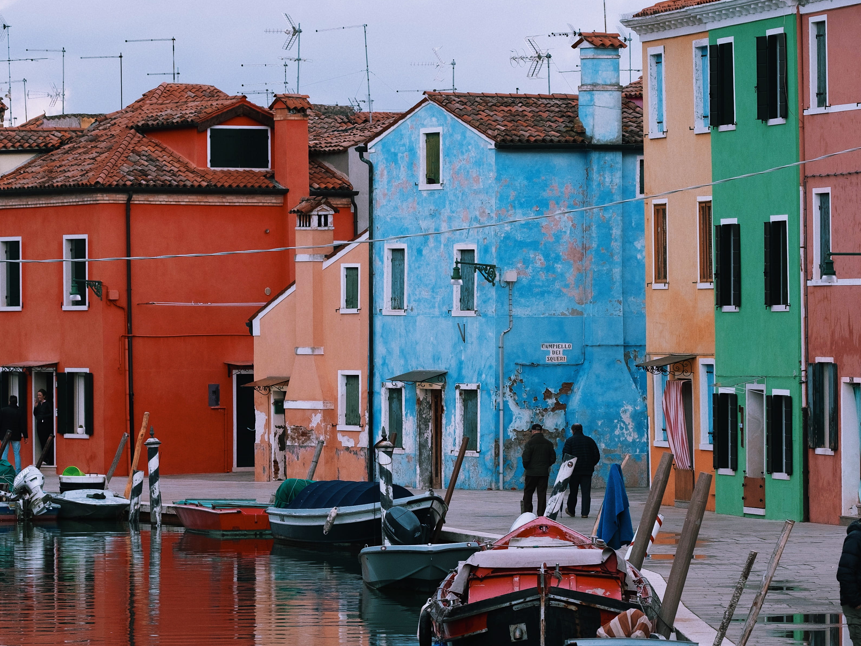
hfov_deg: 8.1
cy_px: 320
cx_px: 508
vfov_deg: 6.1
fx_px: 6069
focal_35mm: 244
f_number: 5.6
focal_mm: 90
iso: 200
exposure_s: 1/350
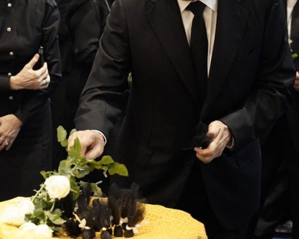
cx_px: -3
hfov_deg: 18.0
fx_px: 921
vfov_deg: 14.8
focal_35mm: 104
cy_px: 88
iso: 8000
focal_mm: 50
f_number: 4
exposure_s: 1/160
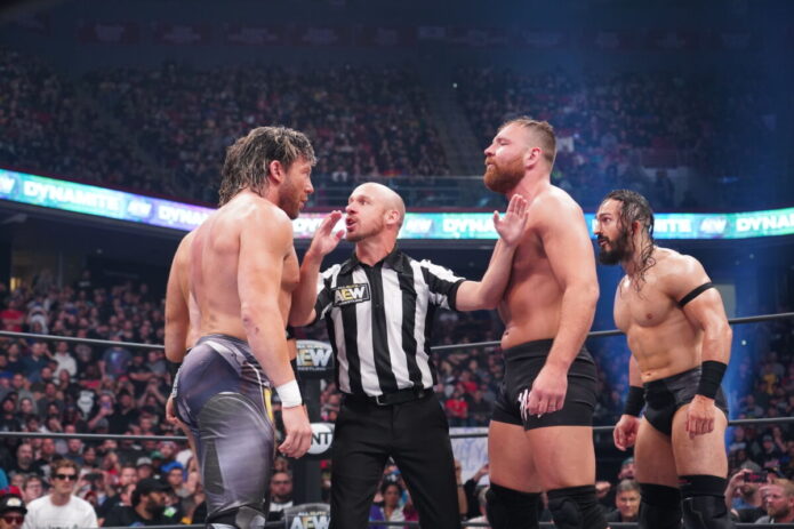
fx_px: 1345
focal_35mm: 61
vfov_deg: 22.2
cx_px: 397
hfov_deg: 32.9
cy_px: 264
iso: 5000
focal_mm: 61
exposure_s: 1/500
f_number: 4
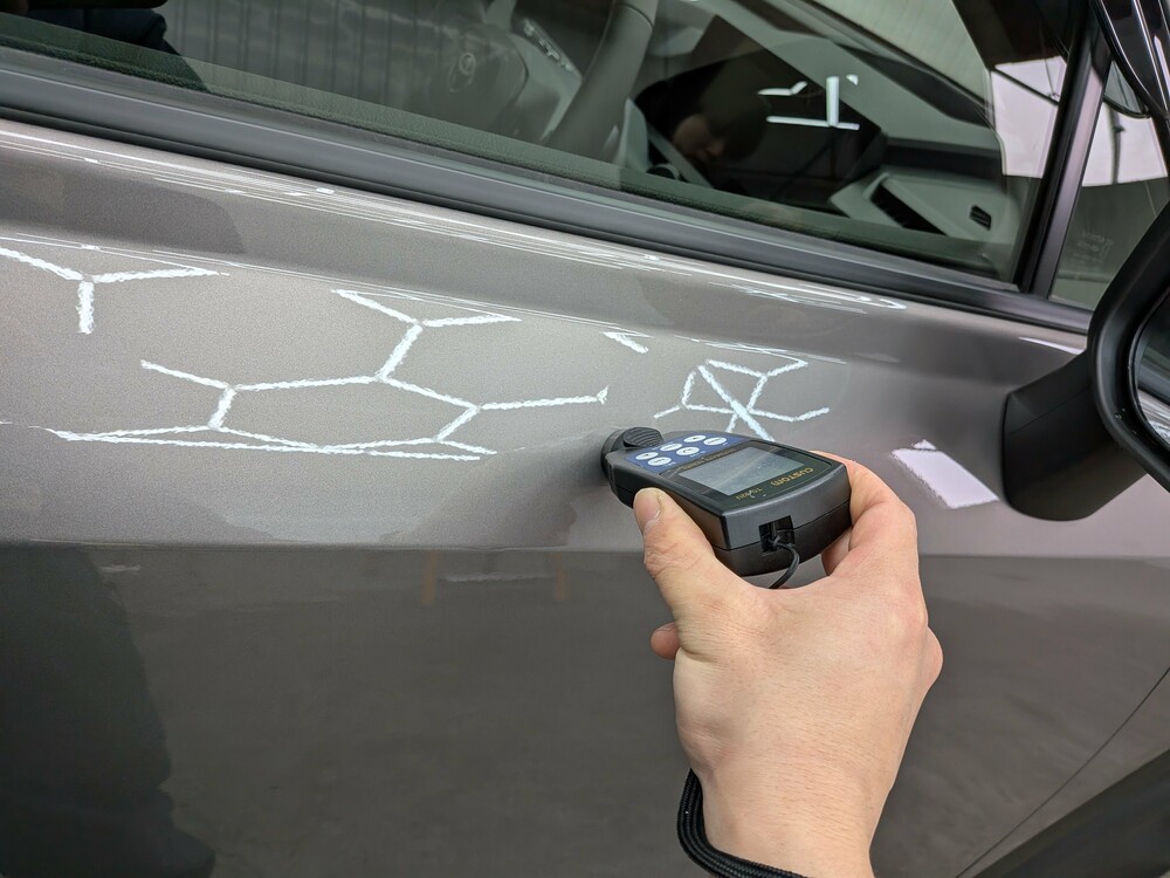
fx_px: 811
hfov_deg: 71.6
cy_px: 439
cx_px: 585
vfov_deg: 56.8
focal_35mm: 24
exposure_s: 1/246
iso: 26
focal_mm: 4.53
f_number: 1.7
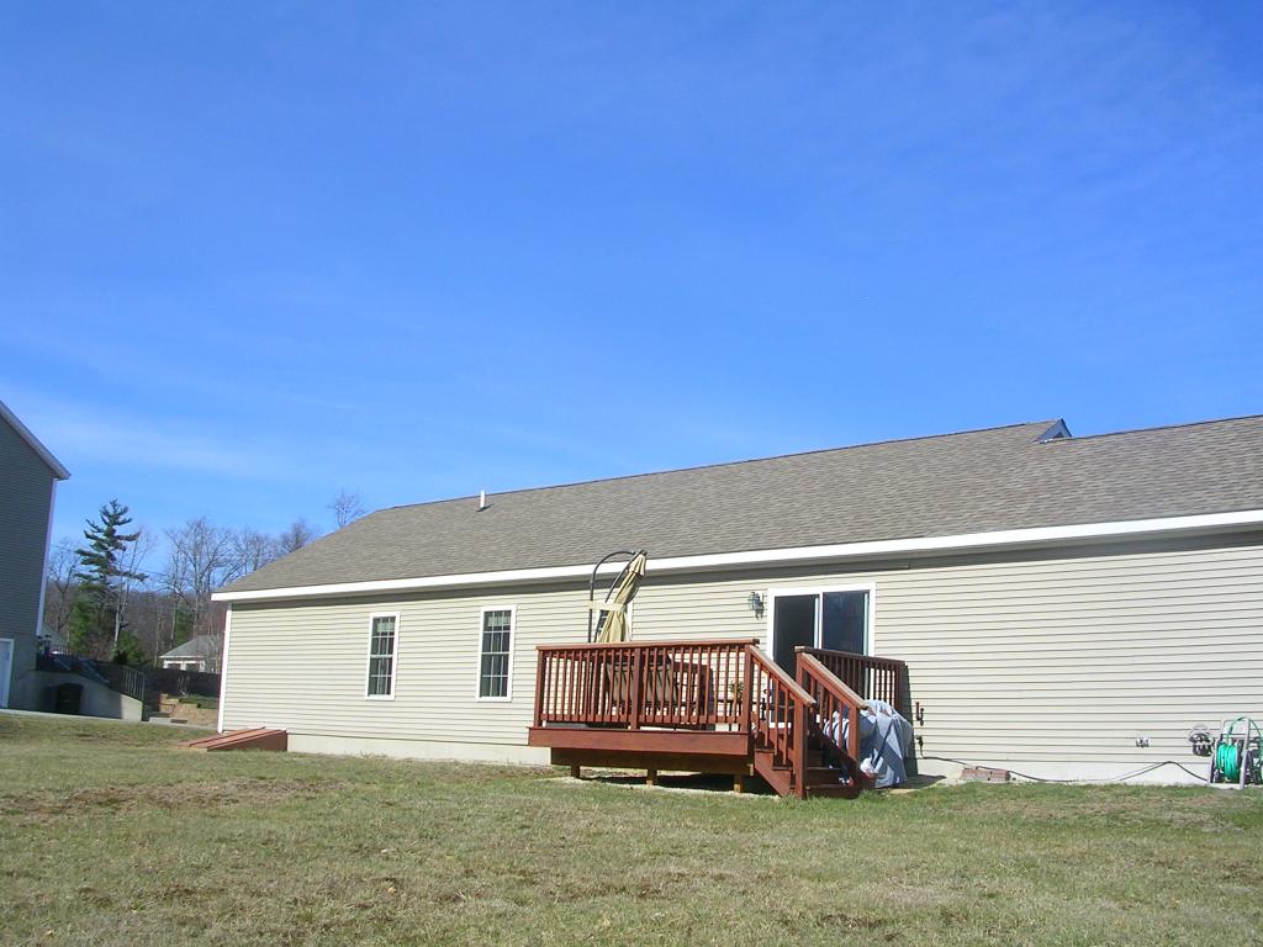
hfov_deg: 49.0
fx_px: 1386
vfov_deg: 37.7
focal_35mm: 38
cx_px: 632
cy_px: 474
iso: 50
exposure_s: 1/326
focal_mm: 5.8
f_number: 5.6
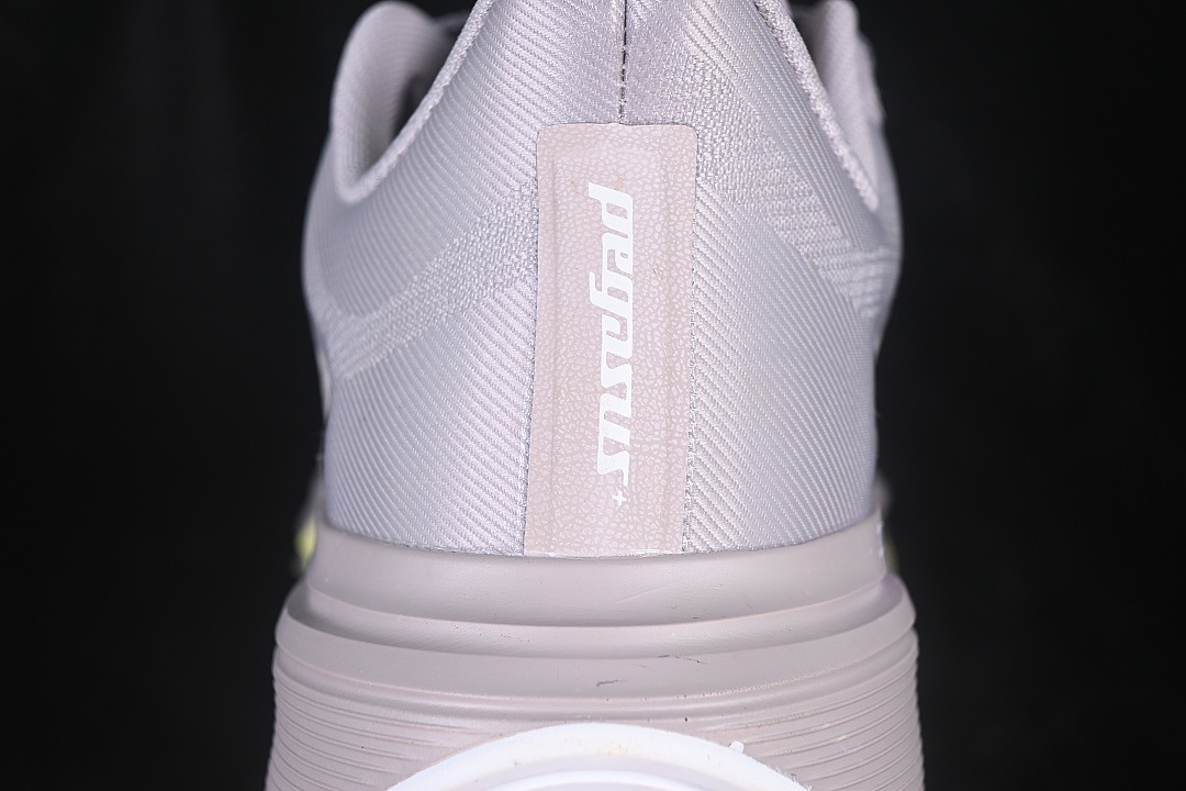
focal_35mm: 75
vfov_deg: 18.2
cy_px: 396
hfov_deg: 27.0
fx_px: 2471
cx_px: 593
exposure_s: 1/80
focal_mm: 50
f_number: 7.1
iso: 160
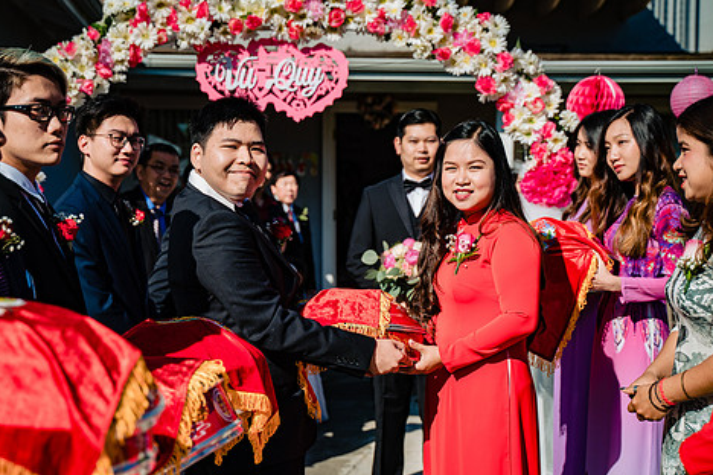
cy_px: 282
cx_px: 325
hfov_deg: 32.4
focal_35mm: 62
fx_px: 1228
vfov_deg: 21.9
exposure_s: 1/1600
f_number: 3.5
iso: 100
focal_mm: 50
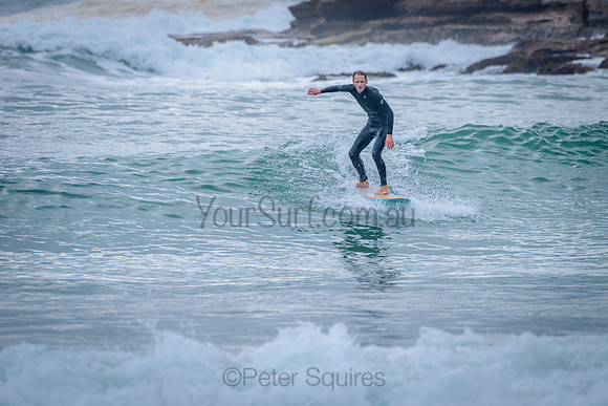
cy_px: 197
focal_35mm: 613
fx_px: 10353
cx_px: 373
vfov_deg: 2.2
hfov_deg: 3.4
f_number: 7.1
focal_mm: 500
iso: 800
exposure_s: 1/2000
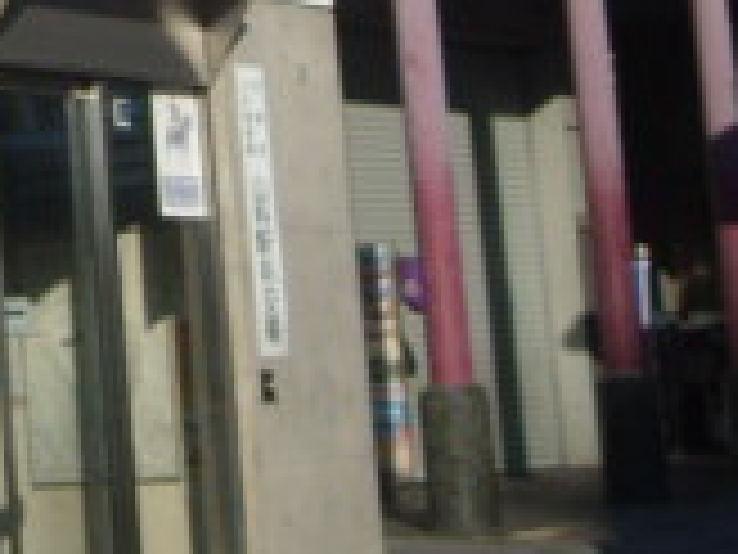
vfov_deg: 10.3
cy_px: -410
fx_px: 2921
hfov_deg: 13.0
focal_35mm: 137
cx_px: -608
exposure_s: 1/337
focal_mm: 5.7
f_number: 5.6
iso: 64
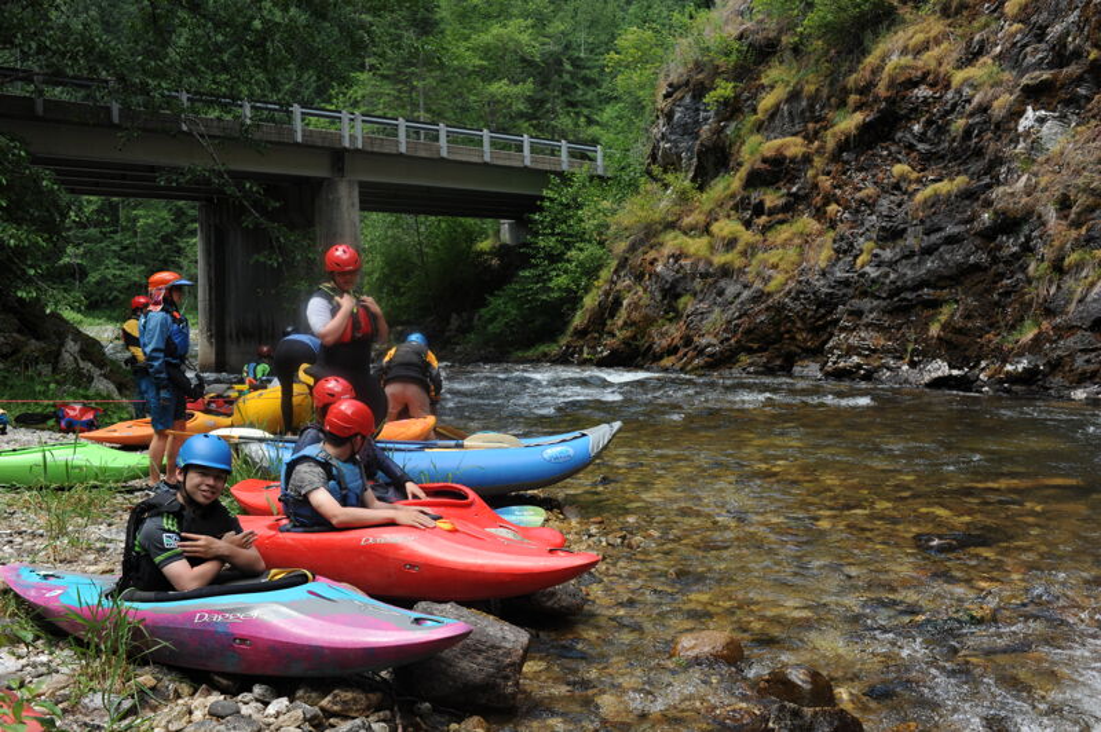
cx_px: 550
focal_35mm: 35
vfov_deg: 37.8
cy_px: 366
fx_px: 1070
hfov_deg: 54.5
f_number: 8
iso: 500
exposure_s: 1/320
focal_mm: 35
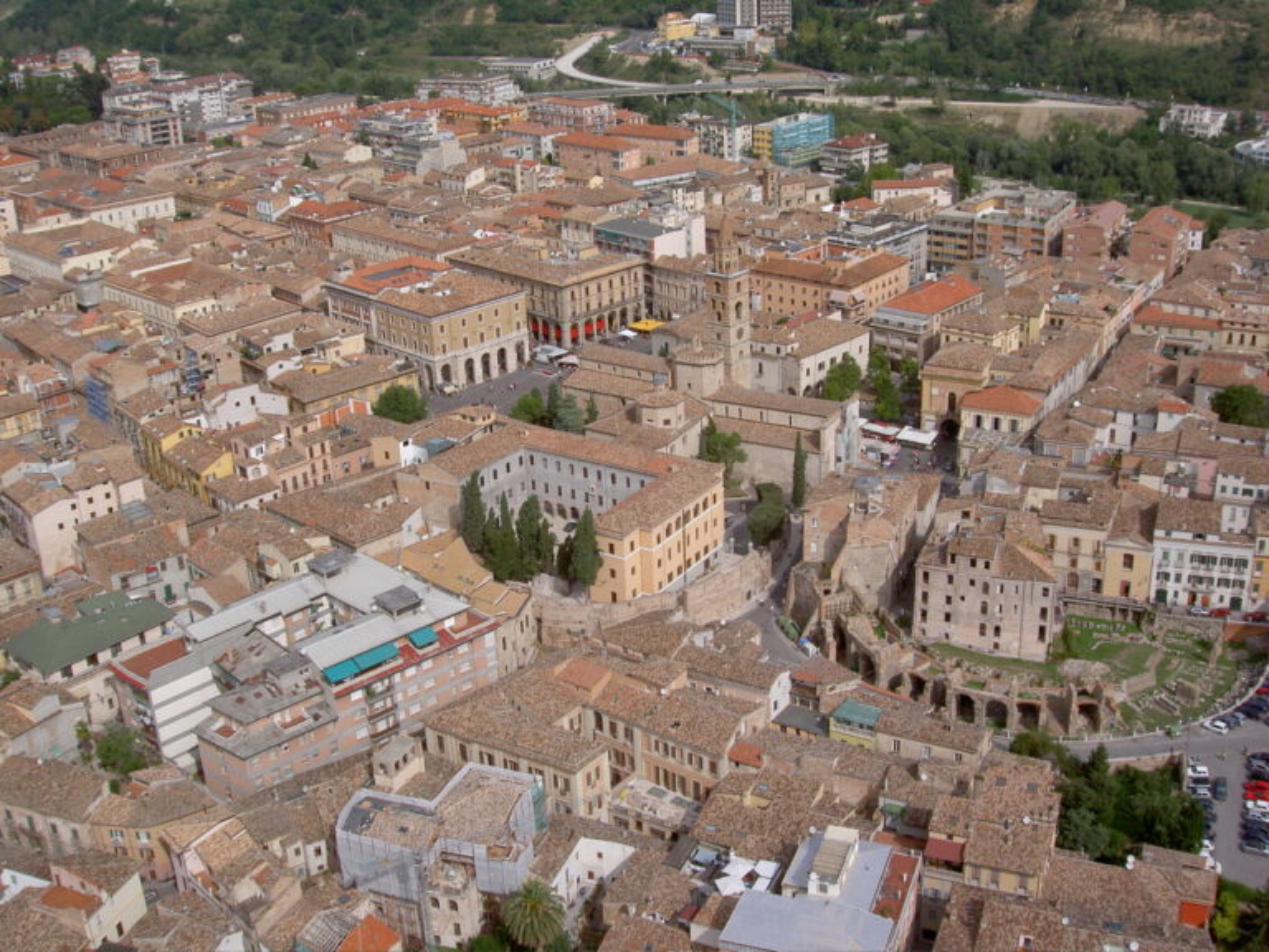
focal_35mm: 39
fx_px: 1430
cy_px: 476
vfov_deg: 36.8
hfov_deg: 47.9
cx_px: 634
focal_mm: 8
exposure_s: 1/1250
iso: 100
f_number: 4.7
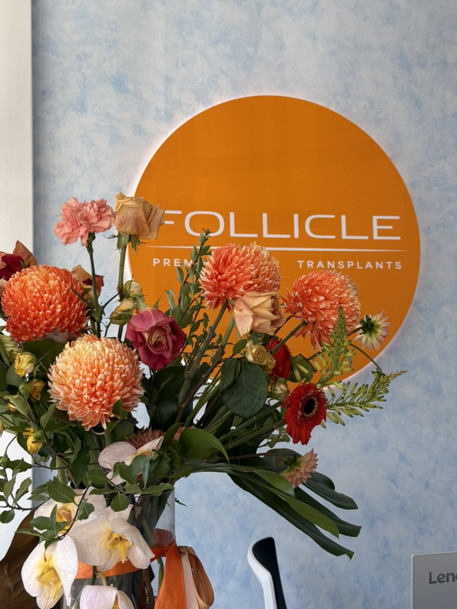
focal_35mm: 48
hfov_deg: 30.3
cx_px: 228
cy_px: 304
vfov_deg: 39.7
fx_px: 845
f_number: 1.78
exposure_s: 1/299
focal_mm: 6.76
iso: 64
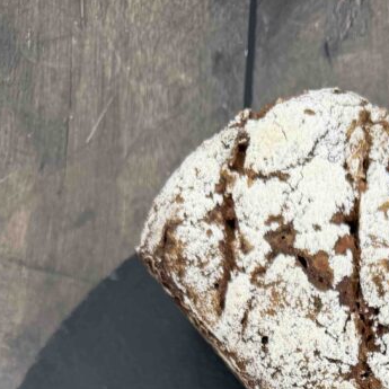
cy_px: 573
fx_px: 801
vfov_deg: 22.6
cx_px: 405
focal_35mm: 63
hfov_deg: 25.7
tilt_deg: -77.2
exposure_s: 1/433
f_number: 1.78
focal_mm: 6.76
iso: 80
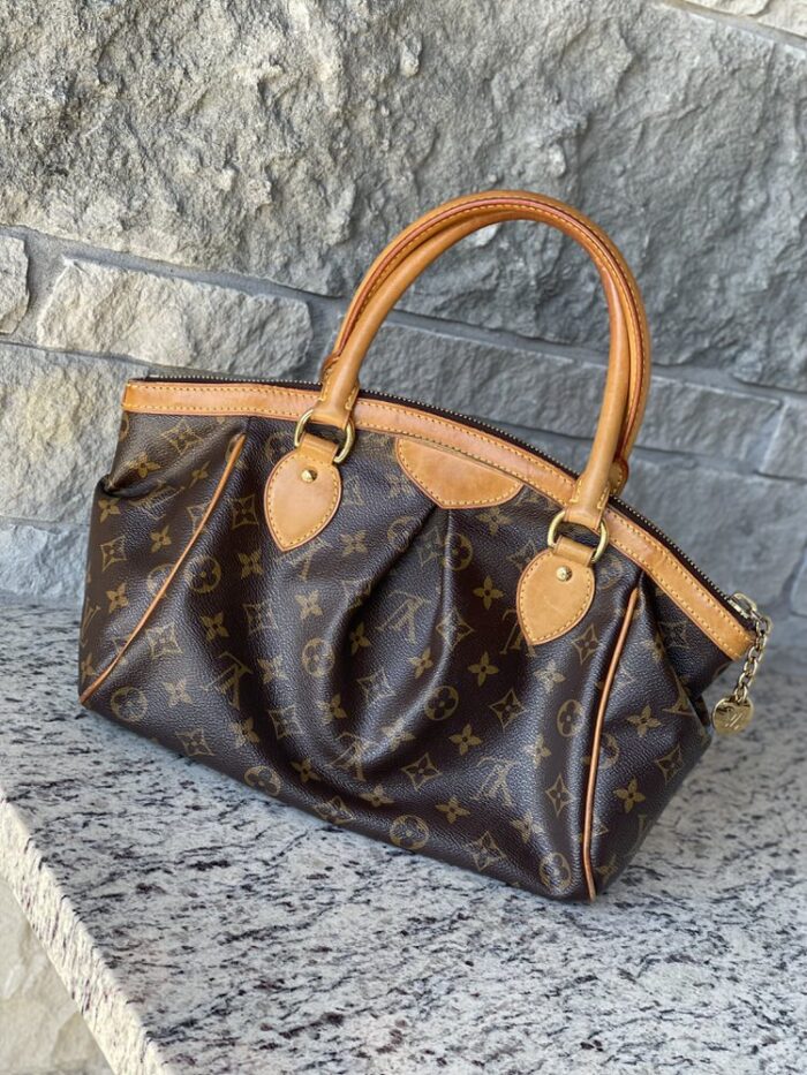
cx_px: 404
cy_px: 538
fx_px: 1989
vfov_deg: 30.3
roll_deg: -20.1
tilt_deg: -17.6
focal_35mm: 64
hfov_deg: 22.9
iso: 50
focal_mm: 7.5
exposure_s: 1/121
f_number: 2.2
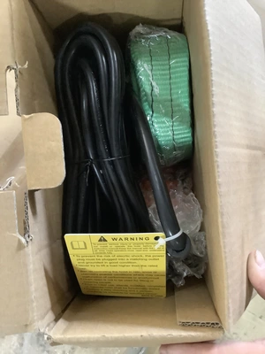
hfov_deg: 45.4
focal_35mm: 31
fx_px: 316
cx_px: 132
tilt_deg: -86.6
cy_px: 177
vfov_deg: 58.4
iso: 640
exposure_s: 1/30
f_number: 2.4
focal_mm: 3.3
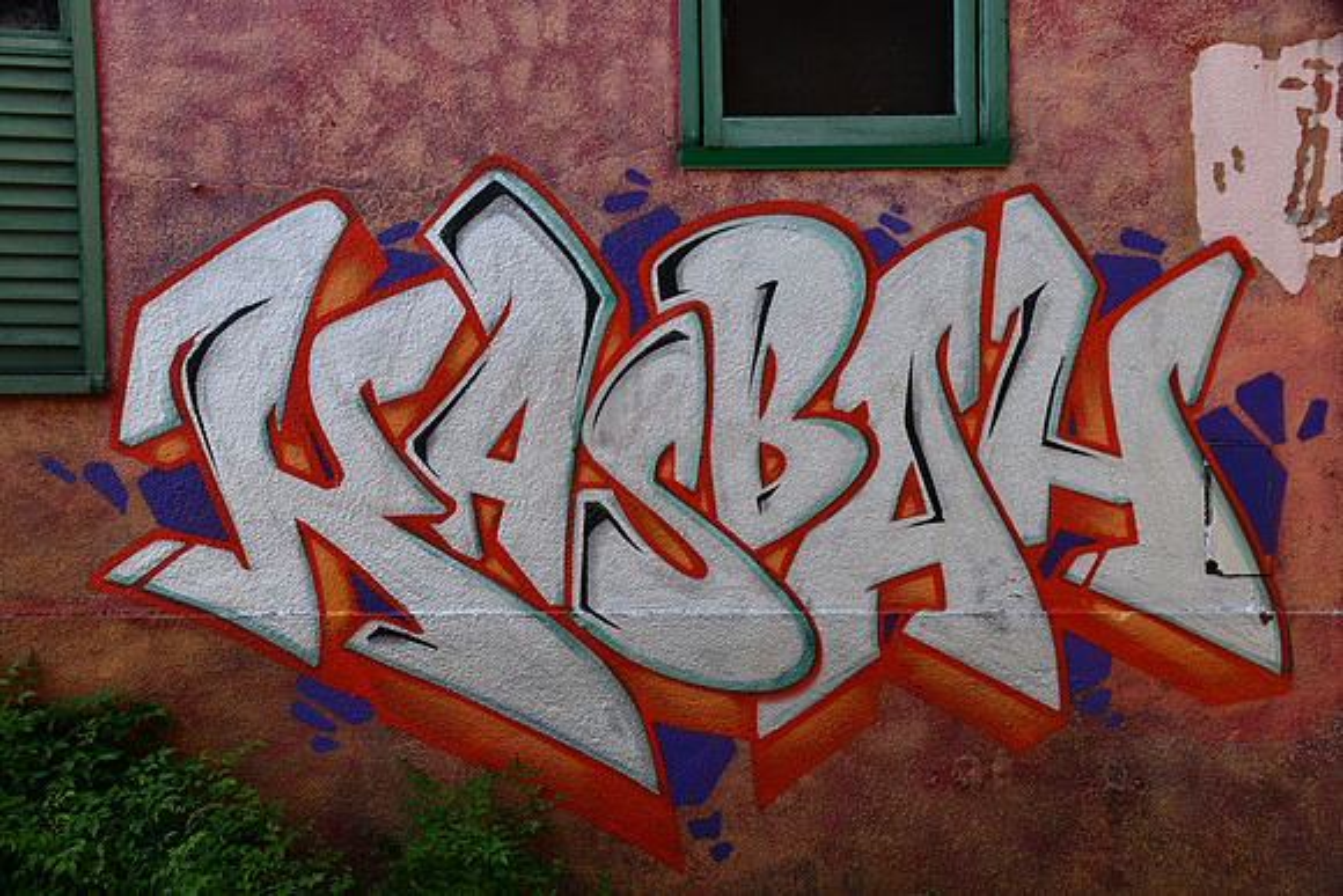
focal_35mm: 39
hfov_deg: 49.5
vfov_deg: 34.2
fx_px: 1455
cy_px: 448
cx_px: 672
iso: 800
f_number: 9
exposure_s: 1/320
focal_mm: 26
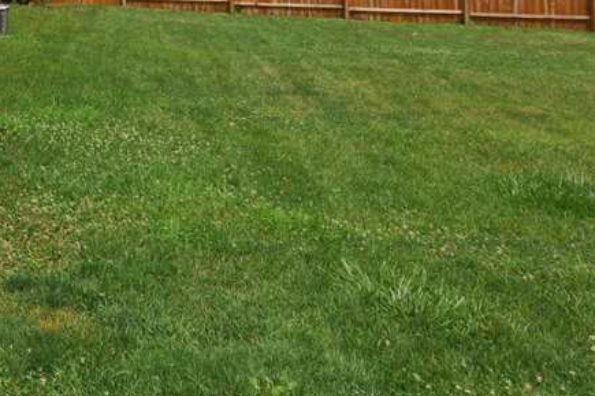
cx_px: -114
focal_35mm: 53
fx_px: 875
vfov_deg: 22.0
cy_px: -164
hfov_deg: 31.6
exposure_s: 1/400
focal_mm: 12
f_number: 10
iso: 200
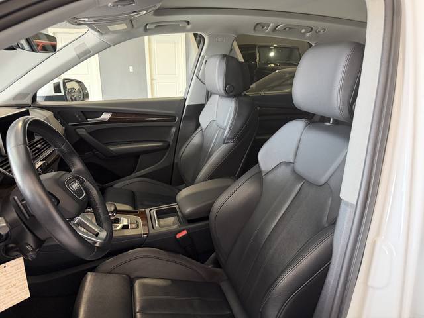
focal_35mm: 24
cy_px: 159
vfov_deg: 56.8
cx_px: 212
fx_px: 294
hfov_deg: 71.6
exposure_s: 1/60
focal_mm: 6.76
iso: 320
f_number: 1.78
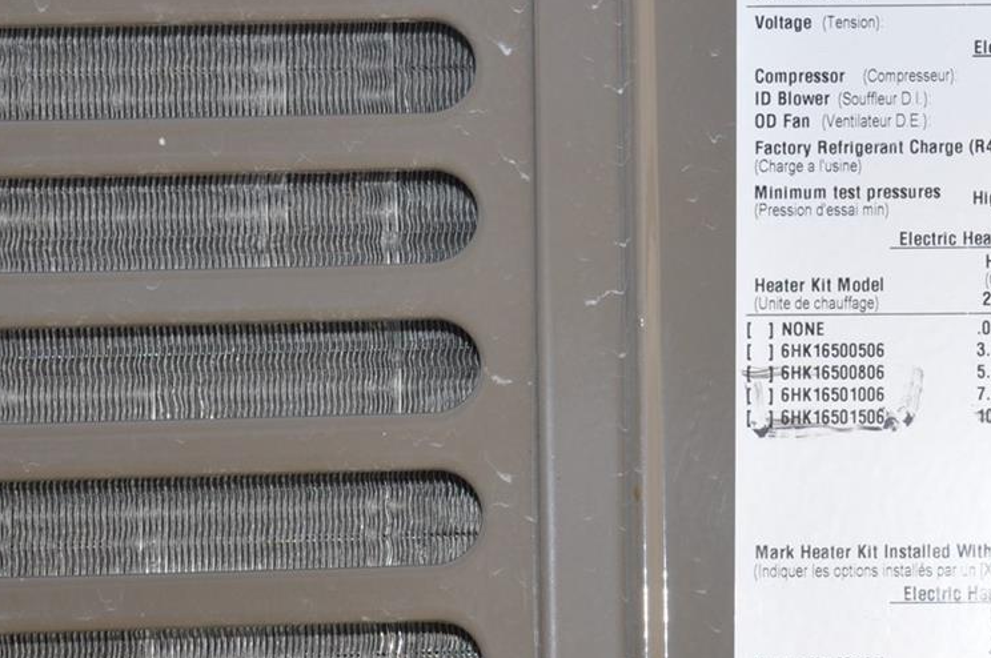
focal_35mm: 145
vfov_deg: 9.4
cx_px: 1010
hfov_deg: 13.9
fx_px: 3988
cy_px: 401
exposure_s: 1/200
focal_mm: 45
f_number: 14
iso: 200
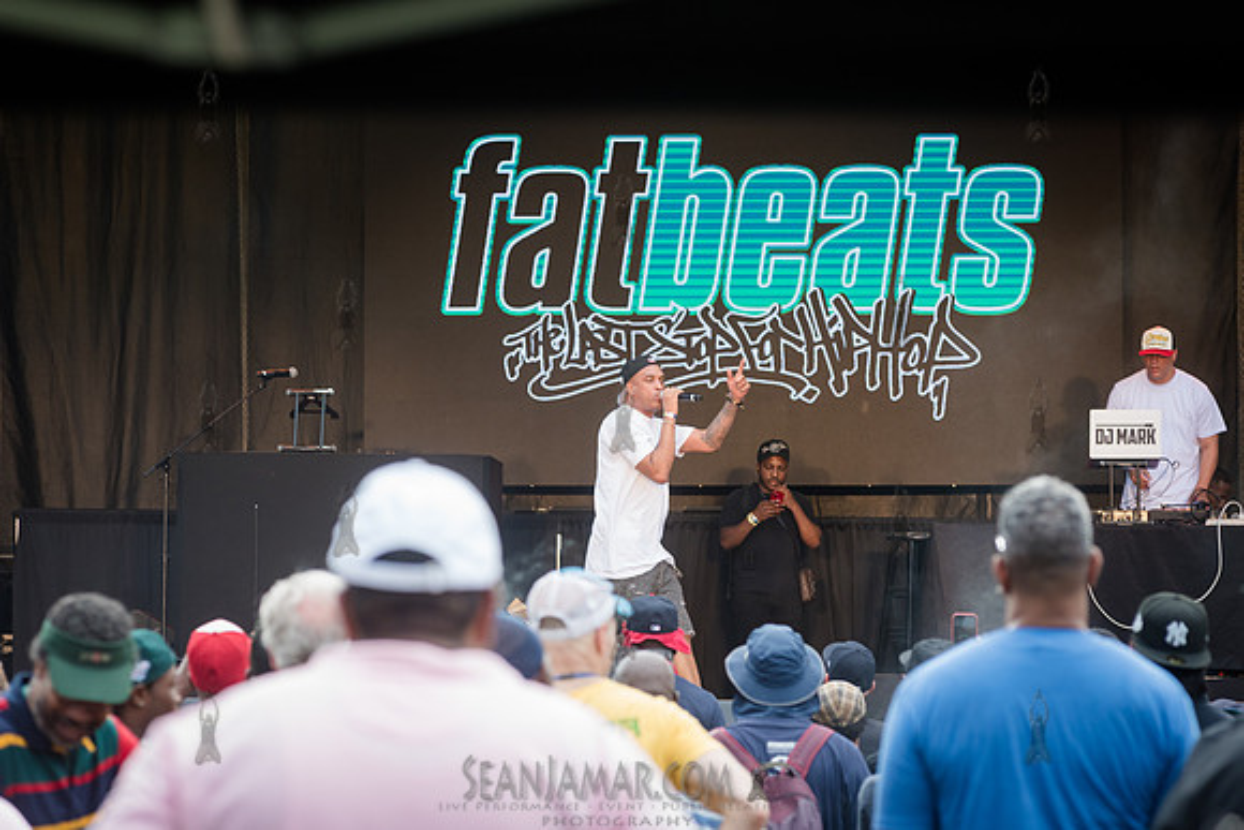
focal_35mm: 145
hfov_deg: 14.1
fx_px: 5020
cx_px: 622
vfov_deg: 9.5
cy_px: 415
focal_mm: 145
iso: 1000
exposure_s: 1/500
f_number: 5
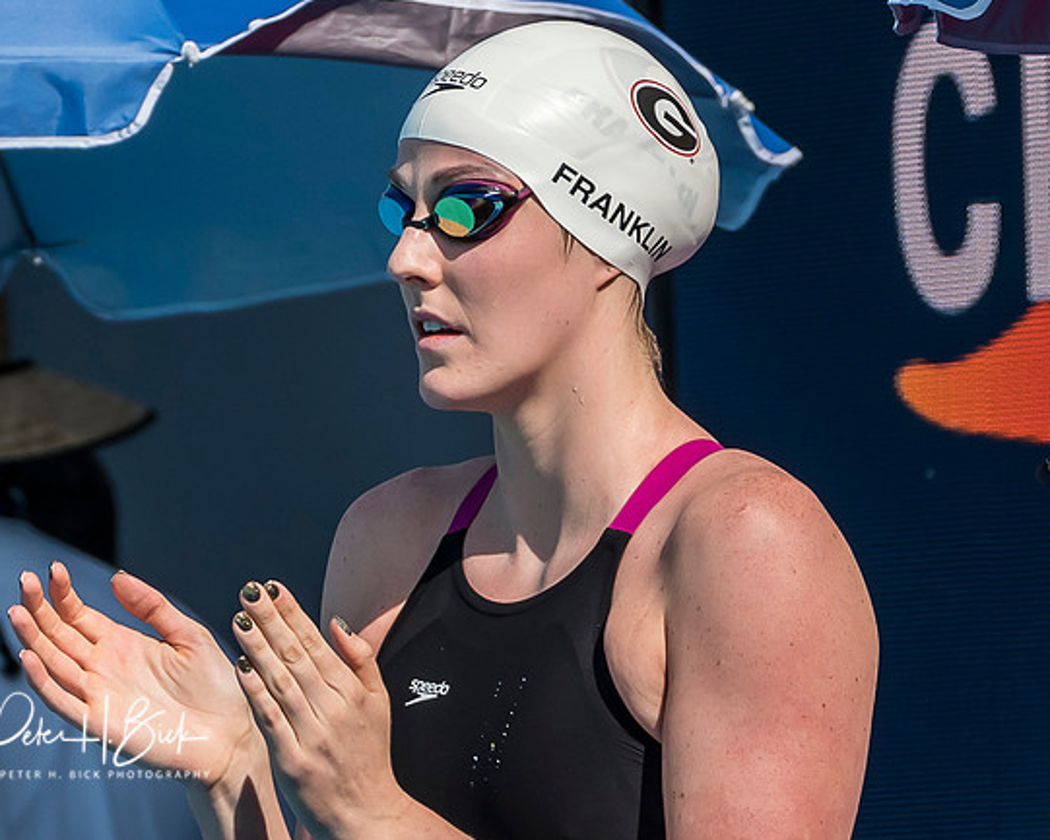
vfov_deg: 1.4
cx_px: 479
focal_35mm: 1084
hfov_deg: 1.8
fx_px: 33692
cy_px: 544
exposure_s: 1/1600
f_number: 5.6
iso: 250
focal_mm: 200
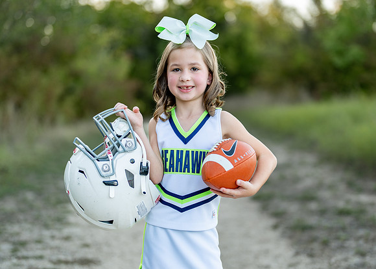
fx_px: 692
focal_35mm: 65
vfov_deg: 21.9
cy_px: 143
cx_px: 209
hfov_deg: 30.4
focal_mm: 50
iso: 100
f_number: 1.2
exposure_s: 1/640
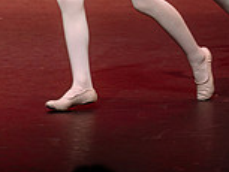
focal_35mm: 601
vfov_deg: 2.5
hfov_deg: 3.3
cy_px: -106
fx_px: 3979
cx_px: -40
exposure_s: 1/500
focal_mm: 155
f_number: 2.8
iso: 1250
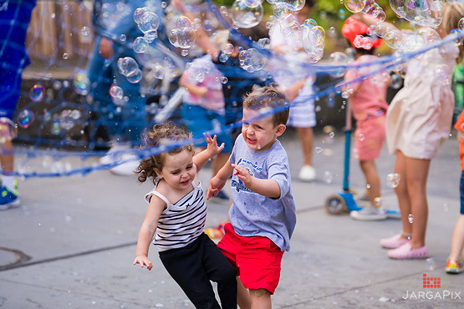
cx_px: 240
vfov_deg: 8.5
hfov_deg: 12.7
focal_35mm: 162
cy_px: 156
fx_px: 2088
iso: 800
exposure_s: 1/800
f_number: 3.2
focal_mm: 155
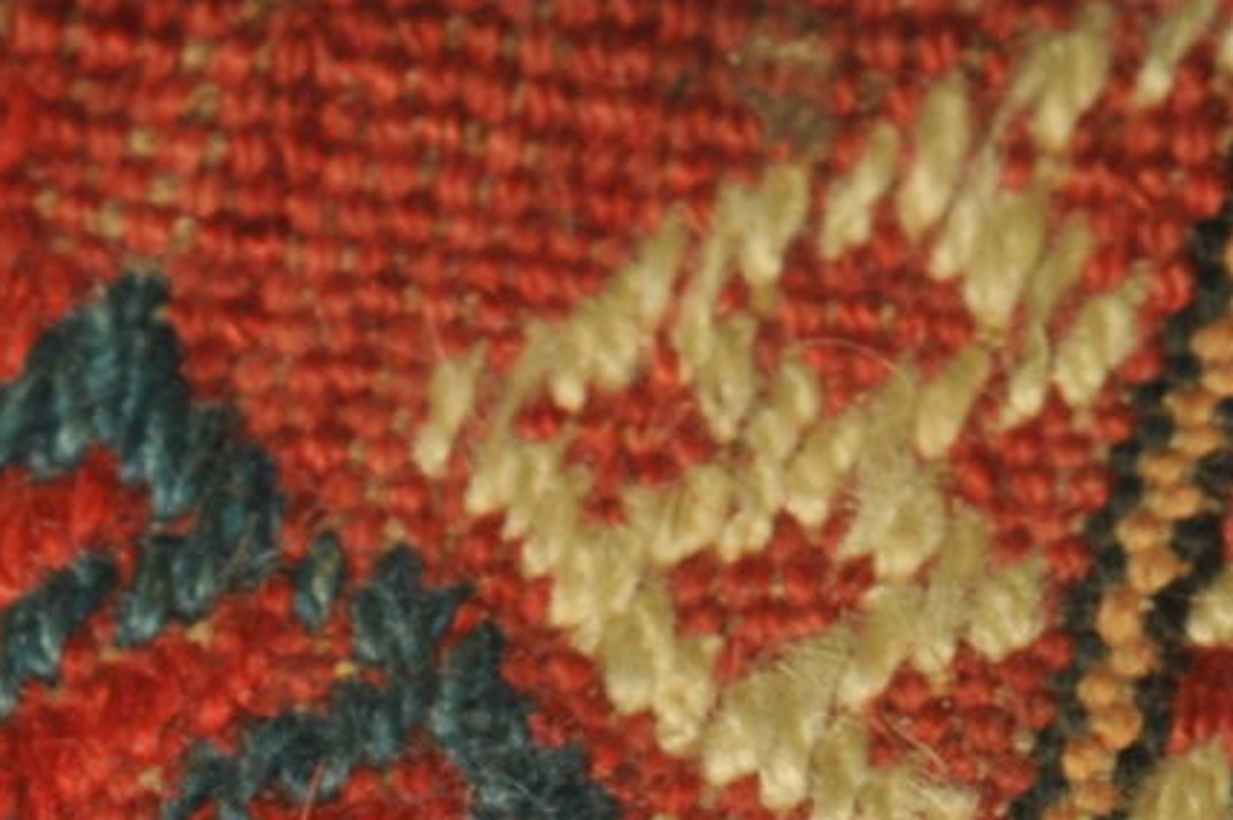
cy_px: -1191
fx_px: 24640
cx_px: 2870
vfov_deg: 1.9
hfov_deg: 2.8
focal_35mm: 720
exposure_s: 1/60
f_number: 10
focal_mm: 120
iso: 1250
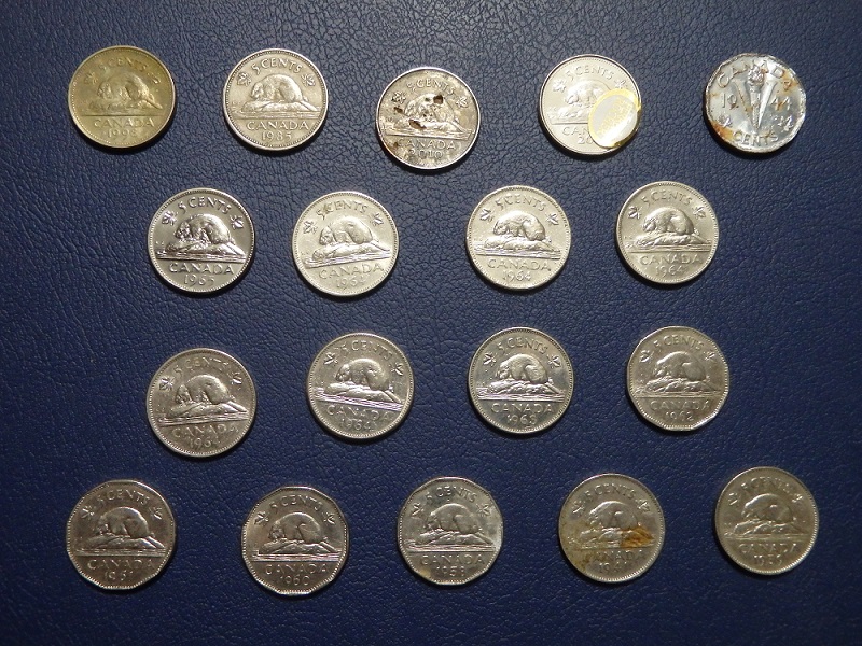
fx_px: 921
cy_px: 323
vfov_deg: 38.7
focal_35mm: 37
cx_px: 431
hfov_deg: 50.1
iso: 800
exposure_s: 1/50
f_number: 4.7
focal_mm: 6.6
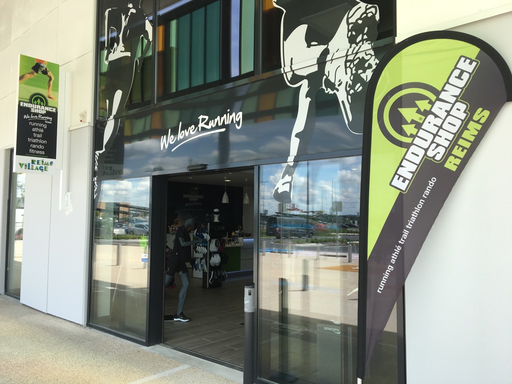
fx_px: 429
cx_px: 256
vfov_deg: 48.2
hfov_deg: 61.7
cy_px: 192
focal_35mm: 29
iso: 25
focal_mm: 4.15
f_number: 2.2
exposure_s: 1/527
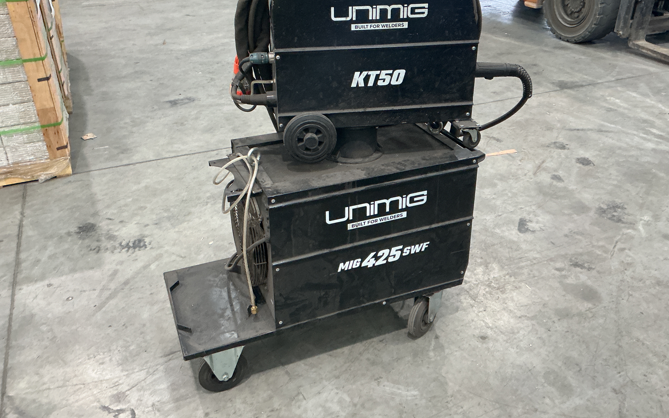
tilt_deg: -24.3
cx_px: 344
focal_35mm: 33
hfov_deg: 58.1
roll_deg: +0.3
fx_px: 602
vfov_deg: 38.1
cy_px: 165
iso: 200
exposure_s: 1/60
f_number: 1.8
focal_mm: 3
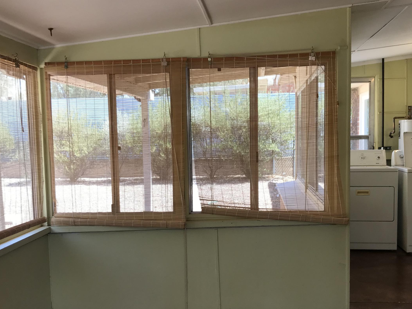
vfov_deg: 35.9
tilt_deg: -5.4
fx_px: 476
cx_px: 221
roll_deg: +0.6
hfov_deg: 46.8
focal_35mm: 40
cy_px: 179
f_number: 1.8
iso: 20
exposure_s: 1/102
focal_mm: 3.99
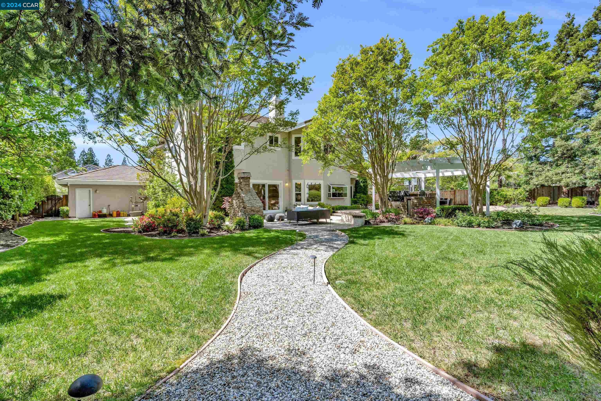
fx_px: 267
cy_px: 200
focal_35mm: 16
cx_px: 300
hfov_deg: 96.7
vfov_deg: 73.7
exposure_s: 1/80
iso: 100
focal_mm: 16
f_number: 8
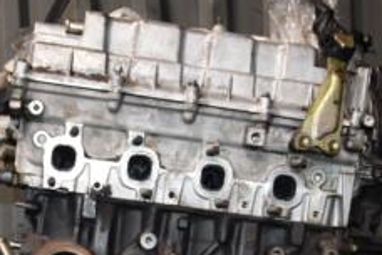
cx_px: 159
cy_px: 272
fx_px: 923
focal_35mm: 87
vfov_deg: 15.3
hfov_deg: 23.4
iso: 800
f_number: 5
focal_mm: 22
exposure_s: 1/60
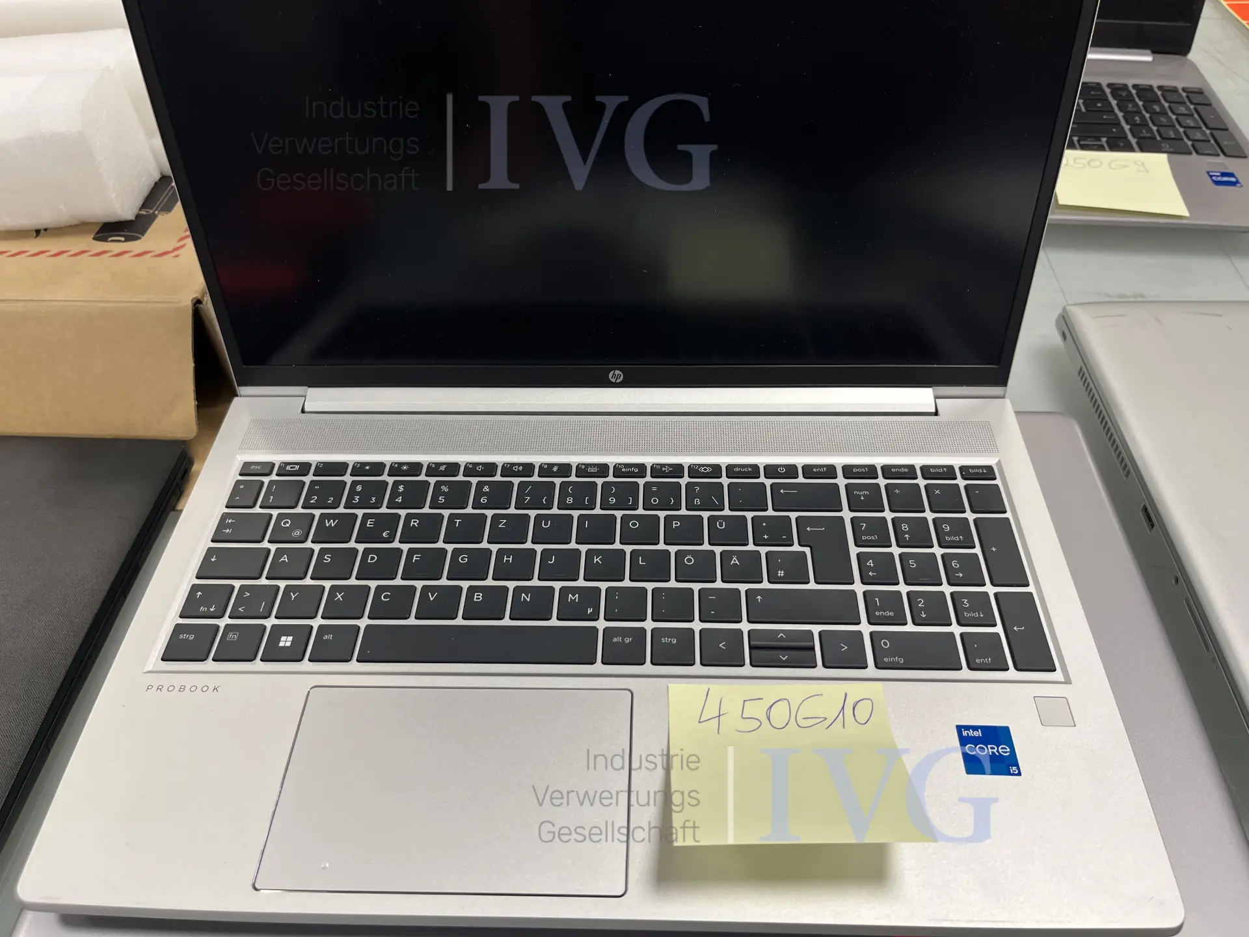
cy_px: 468
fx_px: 938
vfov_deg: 53.1
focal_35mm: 26
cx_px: 624
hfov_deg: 67.3
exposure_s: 1/100
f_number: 1.6
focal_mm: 5.1
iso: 100
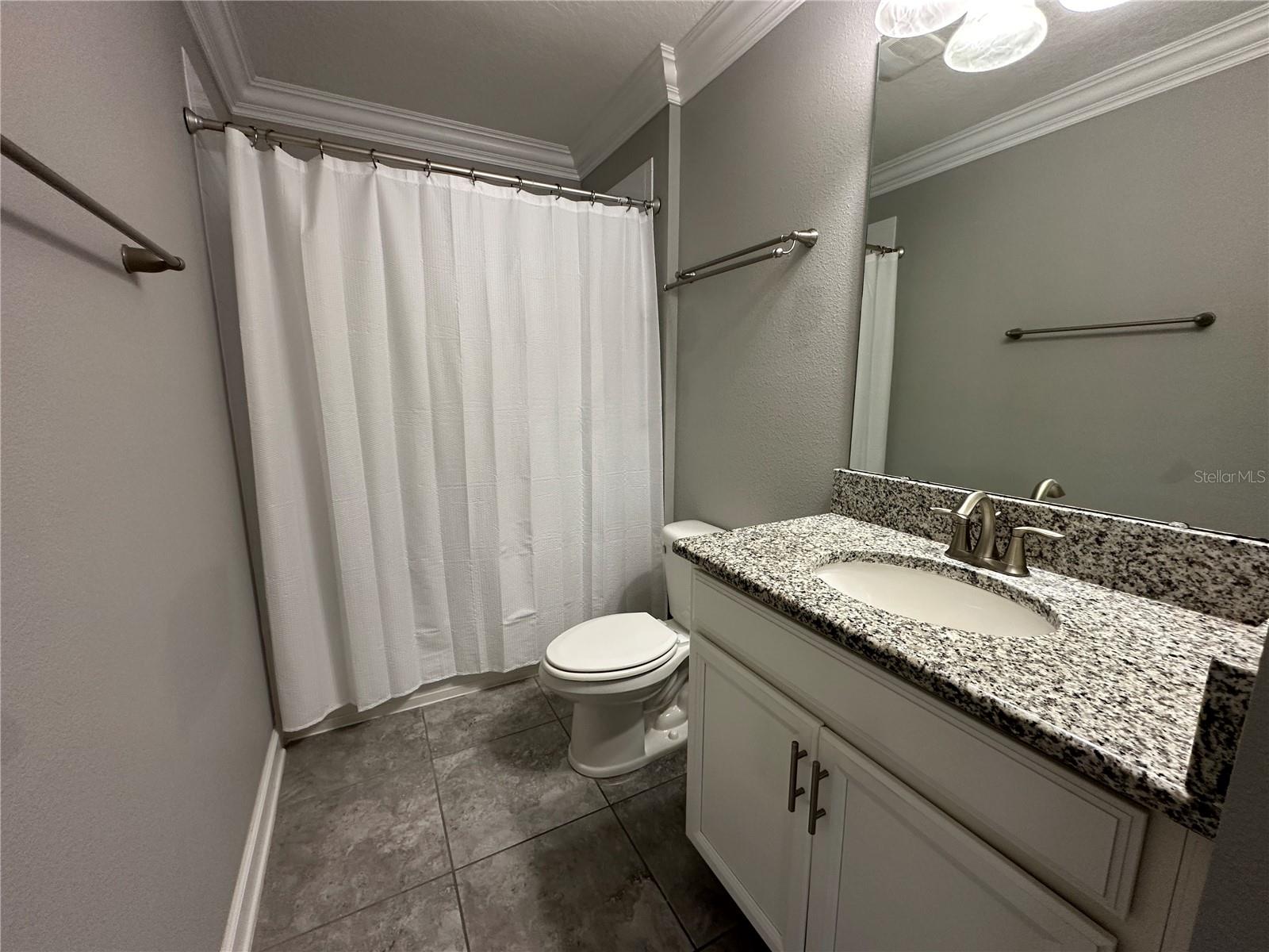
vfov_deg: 85.7
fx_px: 513
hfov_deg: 102.1
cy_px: 476
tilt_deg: -9.7
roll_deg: -0.2
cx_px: 634
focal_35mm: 14
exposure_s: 1/60
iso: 160
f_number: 2.2
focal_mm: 2.22
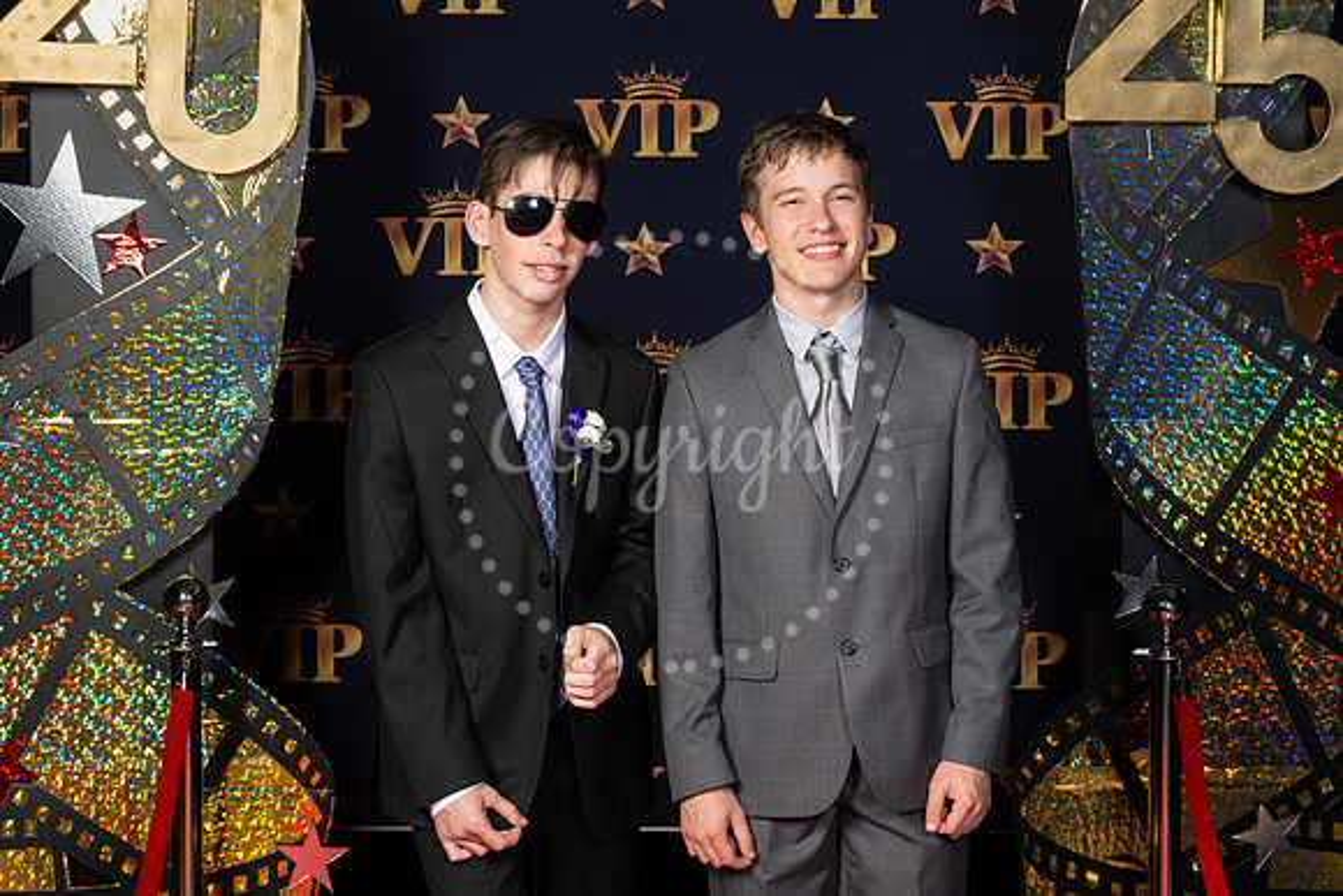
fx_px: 2954
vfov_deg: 17.2
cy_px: 418
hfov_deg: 25.6
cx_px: 616
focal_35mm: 79
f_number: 8
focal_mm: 72
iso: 320
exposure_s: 1/100
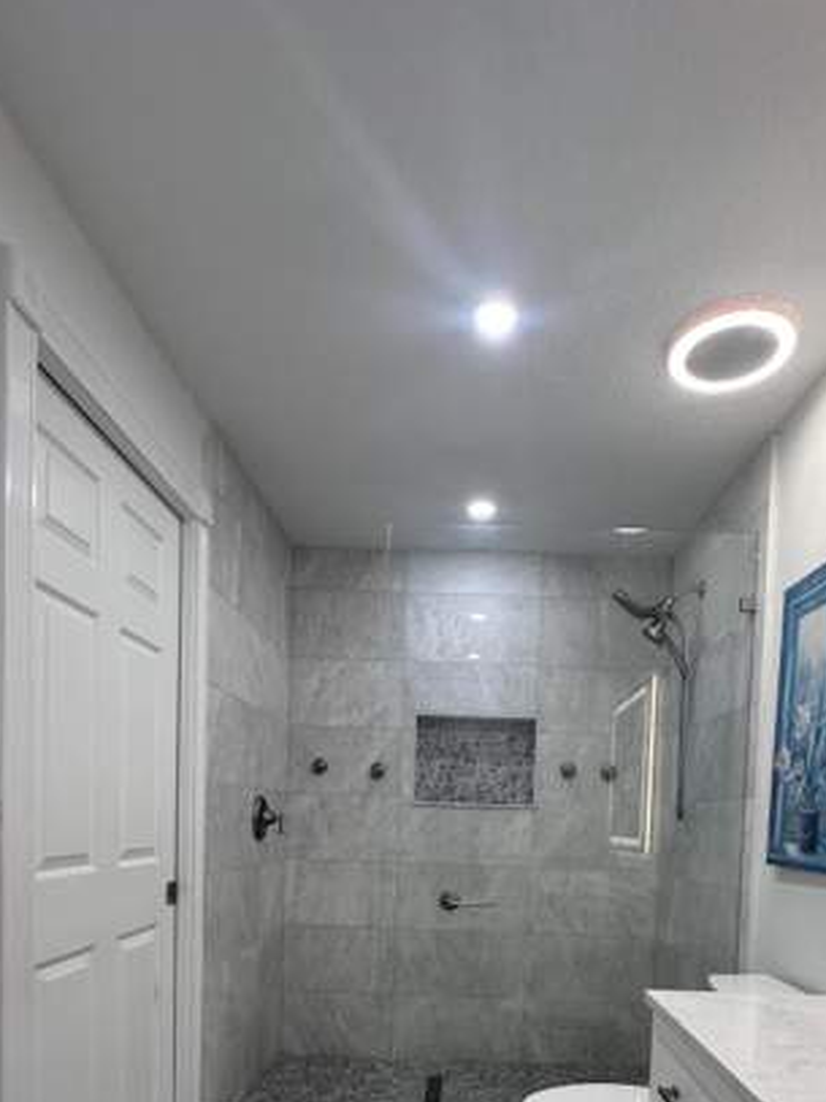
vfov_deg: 70.2
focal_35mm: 22
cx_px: 458
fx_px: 700
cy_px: 853
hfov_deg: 60.9
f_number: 2.2
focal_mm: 2.22
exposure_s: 1/120
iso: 125
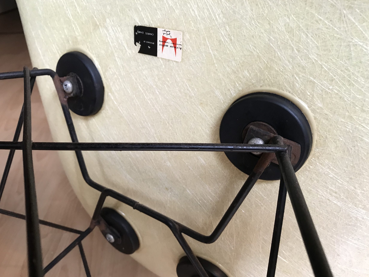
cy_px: 140
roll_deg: -2.9
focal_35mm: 29
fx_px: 309
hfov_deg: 61.7
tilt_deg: -29.2
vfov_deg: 48.2
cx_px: 184
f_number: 1.8
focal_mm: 3.99
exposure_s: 1/17
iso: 50
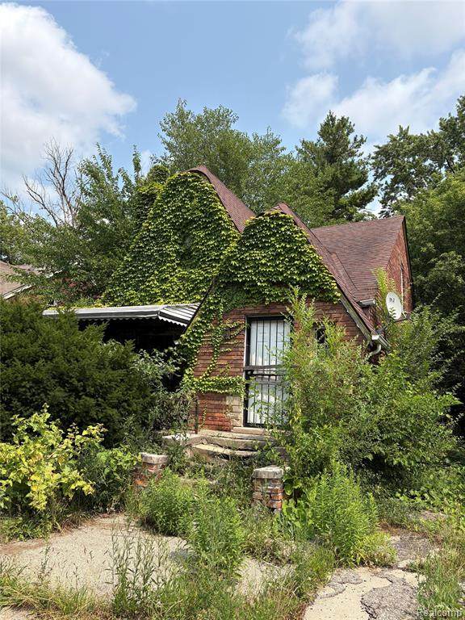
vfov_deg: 67.3
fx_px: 466
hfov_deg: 53.1
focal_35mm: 26
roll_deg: -2.1
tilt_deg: +11.0
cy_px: 310
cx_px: 232
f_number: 1.6
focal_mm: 5.96
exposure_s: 1/2538
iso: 50
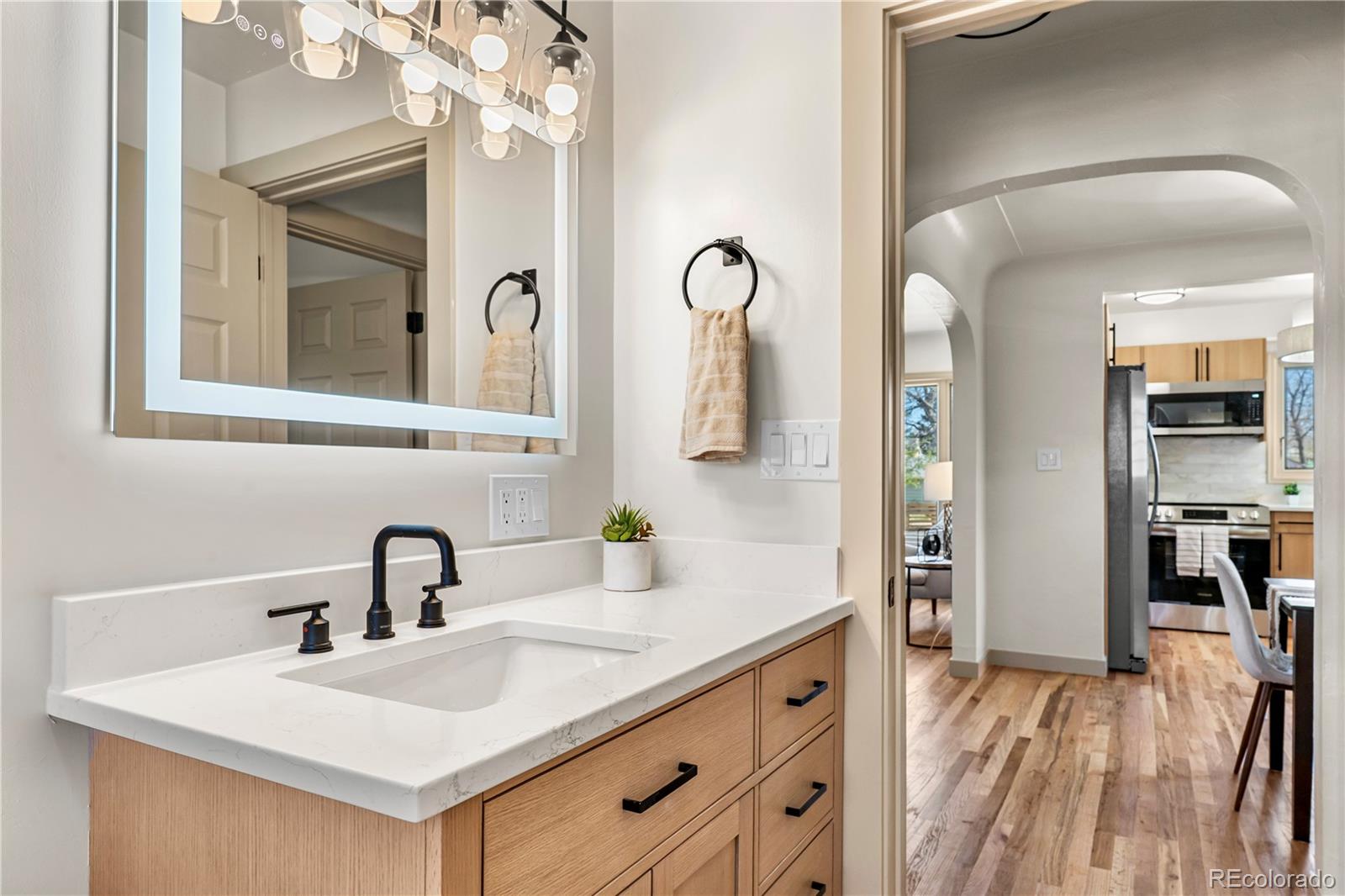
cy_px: 448
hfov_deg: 78.6
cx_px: 672
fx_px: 822
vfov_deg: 57.2
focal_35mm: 22
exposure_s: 1/20
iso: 320
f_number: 9
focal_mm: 22
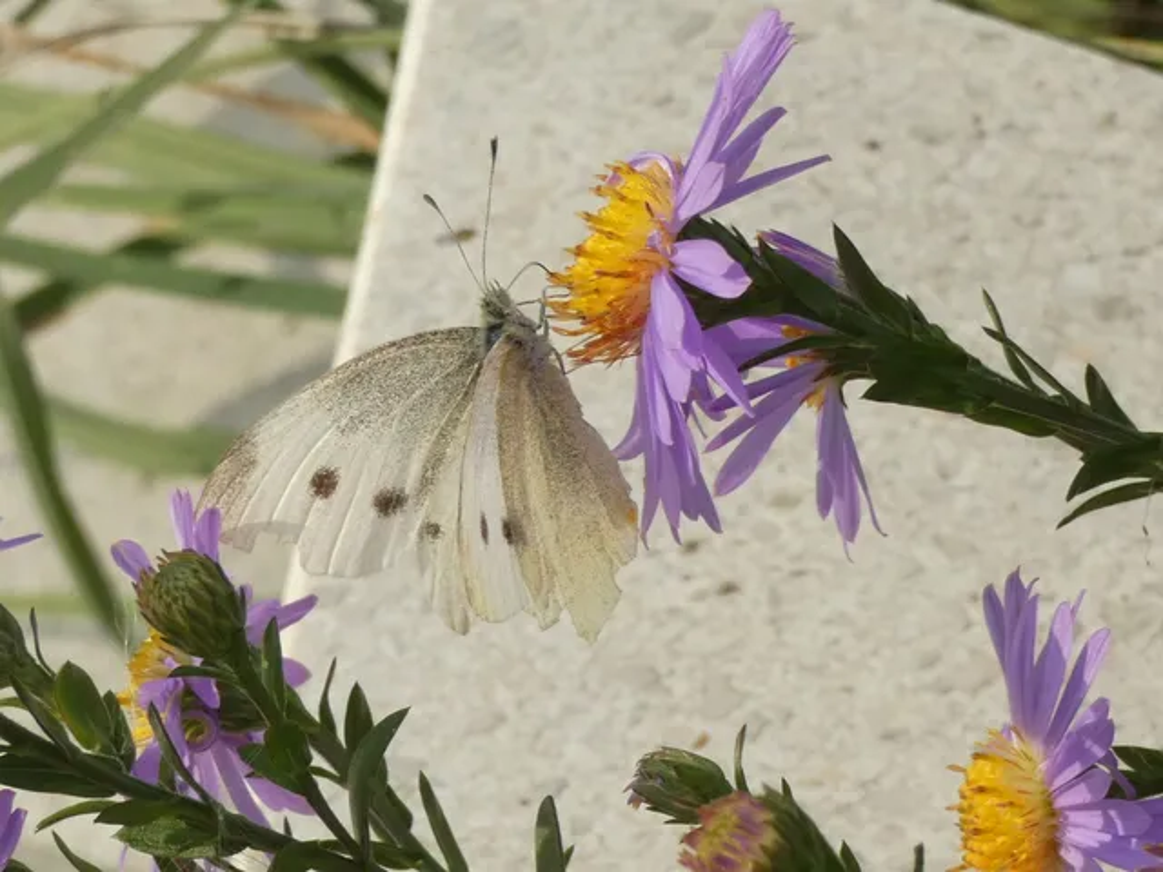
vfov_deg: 8.1
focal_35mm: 183
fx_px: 6148
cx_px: 582
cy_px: 436
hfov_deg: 10.8
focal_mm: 32.7
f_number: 5.5
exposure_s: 1/125
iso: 80
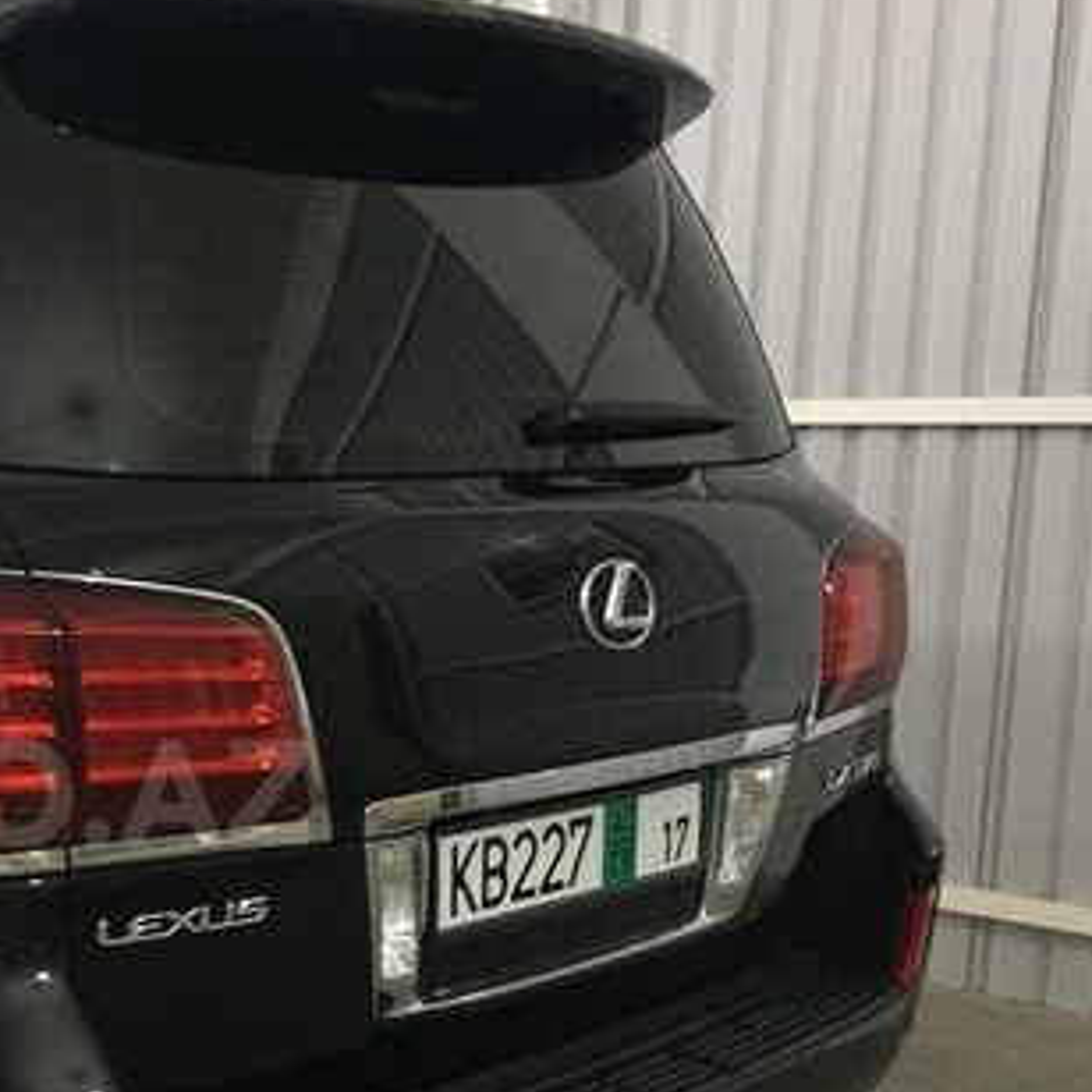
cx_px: -53
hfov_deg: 28.7
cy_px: 792
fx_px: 1963
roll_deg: -0.5
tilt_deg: -11.2
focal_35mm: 55
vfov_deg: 30.7
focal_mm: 4.15
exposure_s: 1/17
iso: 250
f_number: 2.2
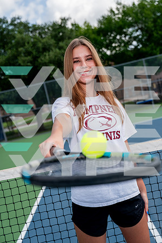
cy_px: 122
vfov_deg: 39.6
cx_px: 81
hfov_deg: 27.0
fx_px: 337
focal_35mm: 50
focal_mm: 50
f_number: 4
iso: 100
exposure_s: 1/1000
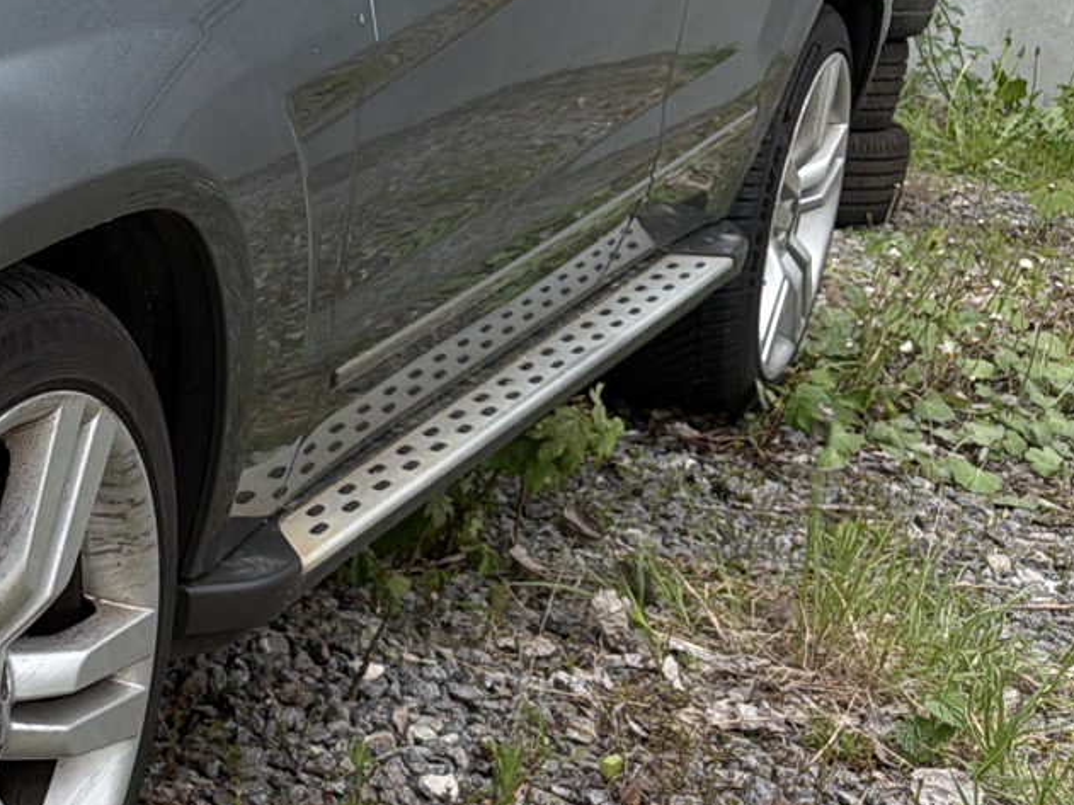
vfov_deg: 20.2
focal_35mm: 73
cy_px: 354
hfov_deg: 23.0
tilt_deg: -17.1
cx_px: -414
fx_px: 2264
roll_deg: -3.0
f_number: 1.78
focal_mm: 6.76
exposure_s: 1/1292
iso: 80
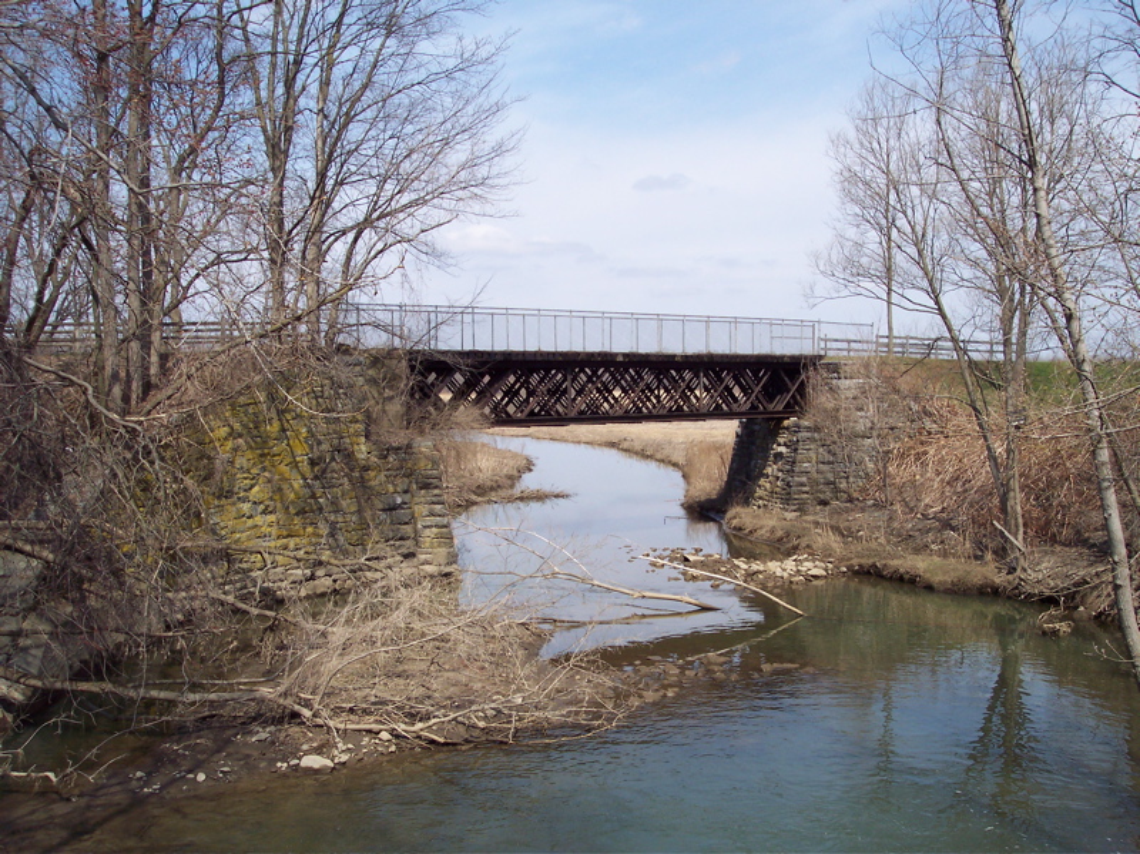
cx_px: 570
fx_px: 1251
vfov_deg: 37.7
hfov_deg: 49.0
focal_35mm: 38
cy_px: 427
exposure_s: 1/700
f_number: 4.8
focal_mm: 8
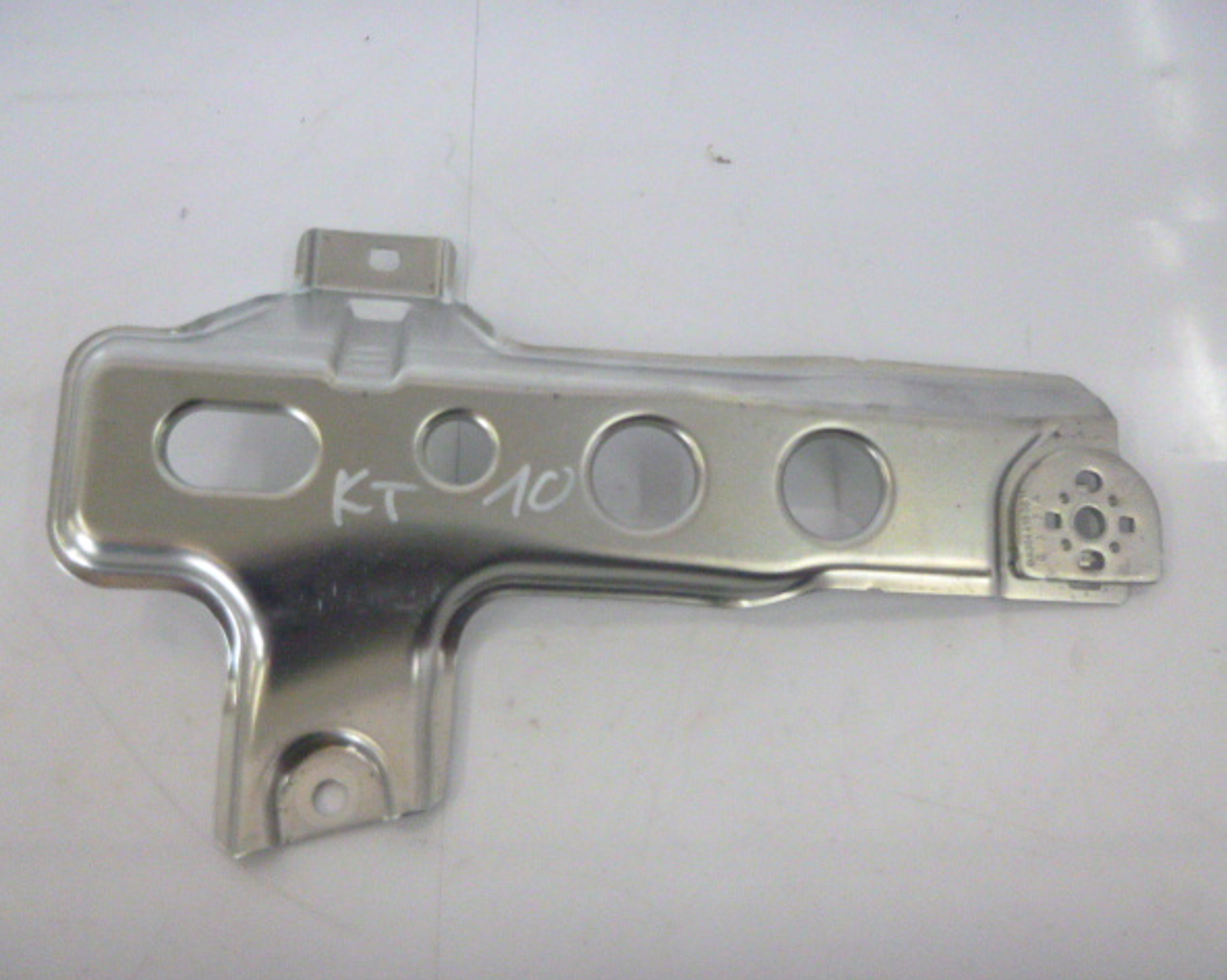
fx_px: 1379
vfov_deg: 39.1
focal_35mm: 38
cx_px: 614
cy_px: 491
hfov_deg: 48.0
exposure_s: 1/60
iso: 800
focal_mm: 6.4
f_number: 4.4
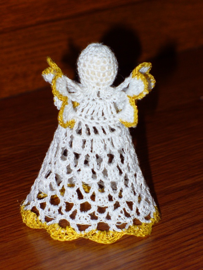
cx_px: 102
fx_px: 1384
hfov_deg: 8.4
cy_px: 135
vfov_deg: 11.2
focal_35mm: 177
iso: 100
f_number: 4.2
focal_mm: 29.2
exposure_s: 1/30
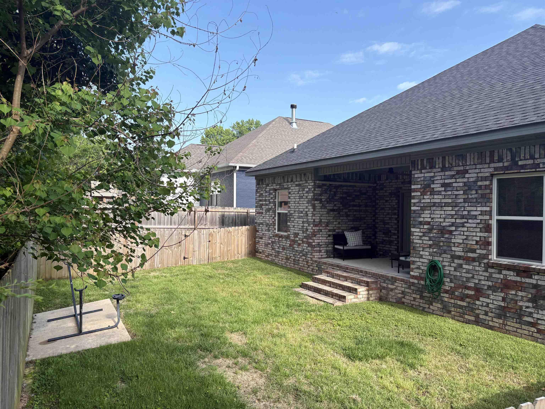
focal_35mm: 26
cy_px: 204
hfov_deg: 67.3
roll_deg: -0.7
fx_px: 409
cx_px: 272
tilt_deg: +0.8
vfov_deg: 53.1
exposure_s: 1/1117
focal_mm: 5.96
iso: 50
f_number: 1.6
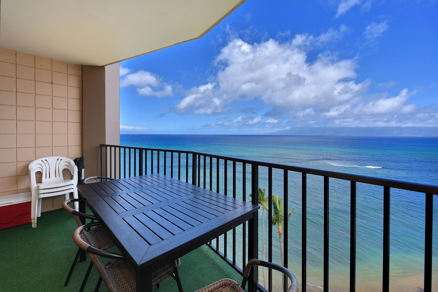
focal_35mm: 15
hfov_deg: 100.4
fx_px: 182
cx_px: 219
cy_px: 146
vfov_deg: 77.3
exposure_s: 1/200
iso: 100
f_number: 11
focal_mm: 15
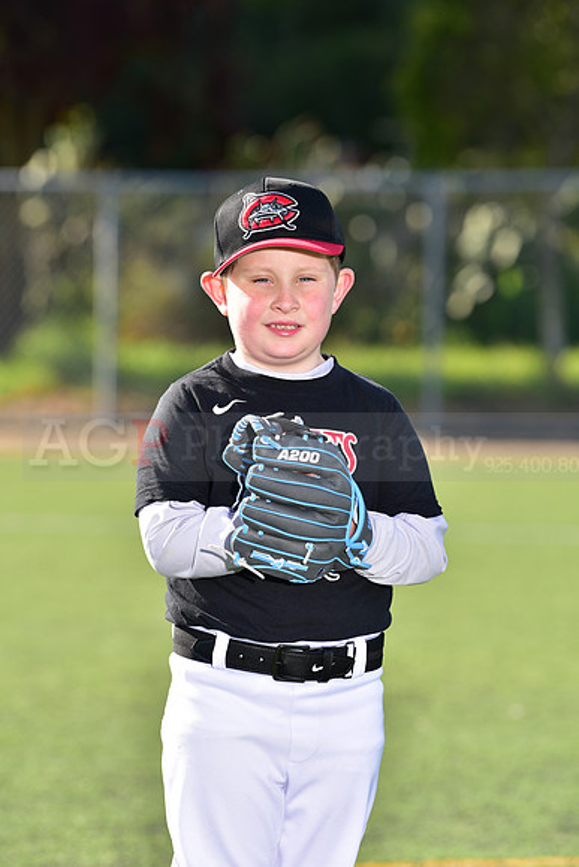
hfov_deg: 7.4
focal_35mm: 185
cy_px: 434
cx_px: 290
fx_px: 4460
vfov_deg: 11.1
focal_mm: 185
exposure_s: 1/250
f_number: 5
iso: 80
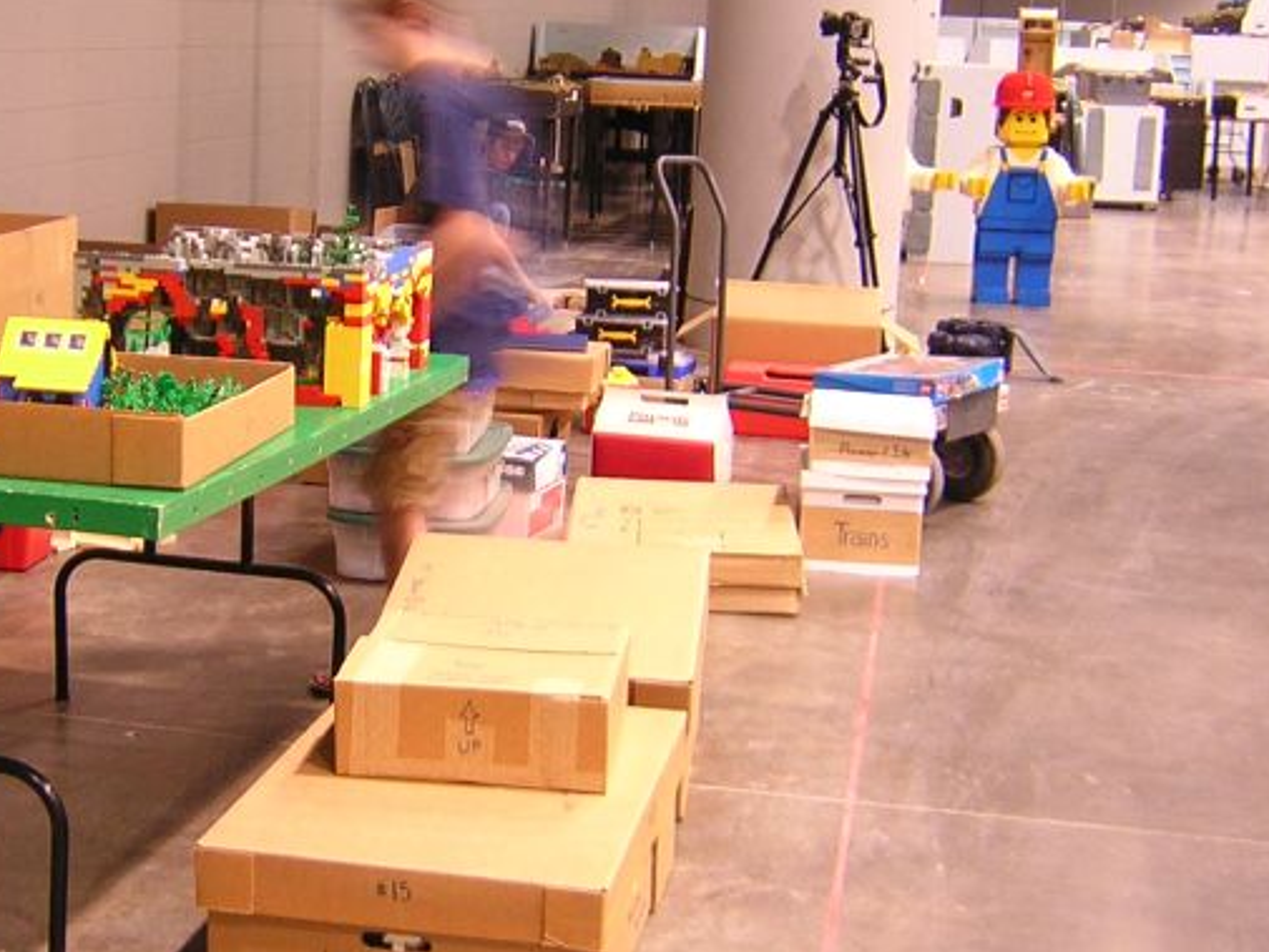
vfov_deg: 25.6
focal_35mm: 57
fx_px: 2090
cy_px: 384
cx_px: 407
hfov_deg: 33.4
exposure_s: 1/3.6
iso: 204
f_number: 2.6
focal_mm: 4.7
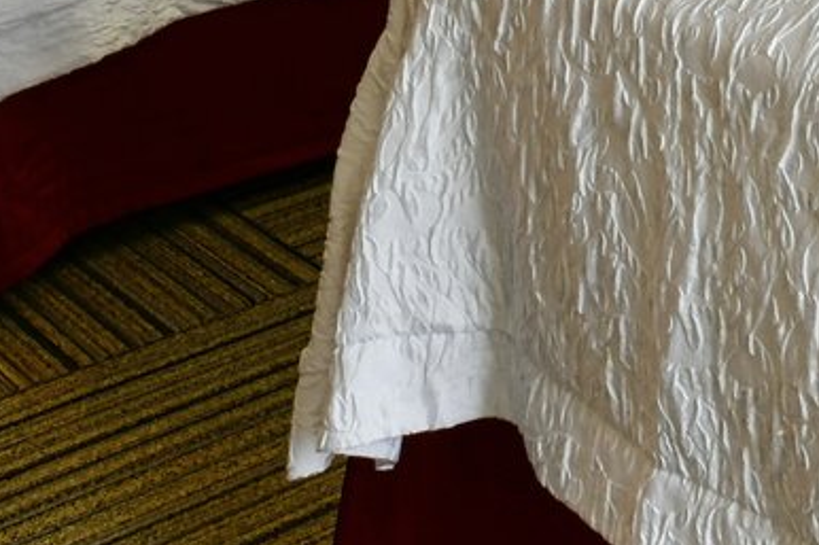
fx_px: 2001
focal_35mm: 88
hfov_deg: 20.2
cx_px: 1203
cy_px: -19
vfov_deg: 15.2
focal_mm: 19
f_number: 25
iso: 400
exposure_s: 1.6
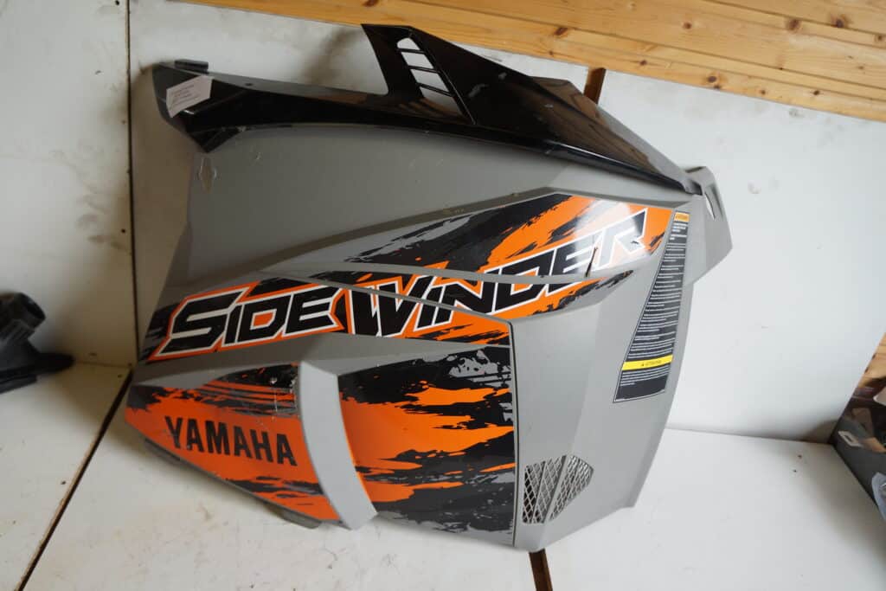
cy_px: 296
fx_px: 665
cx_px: 443
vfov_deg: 47.9
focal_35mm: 27
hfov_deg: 67.4
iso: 200
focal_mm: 18
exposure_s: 1/60
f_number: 4
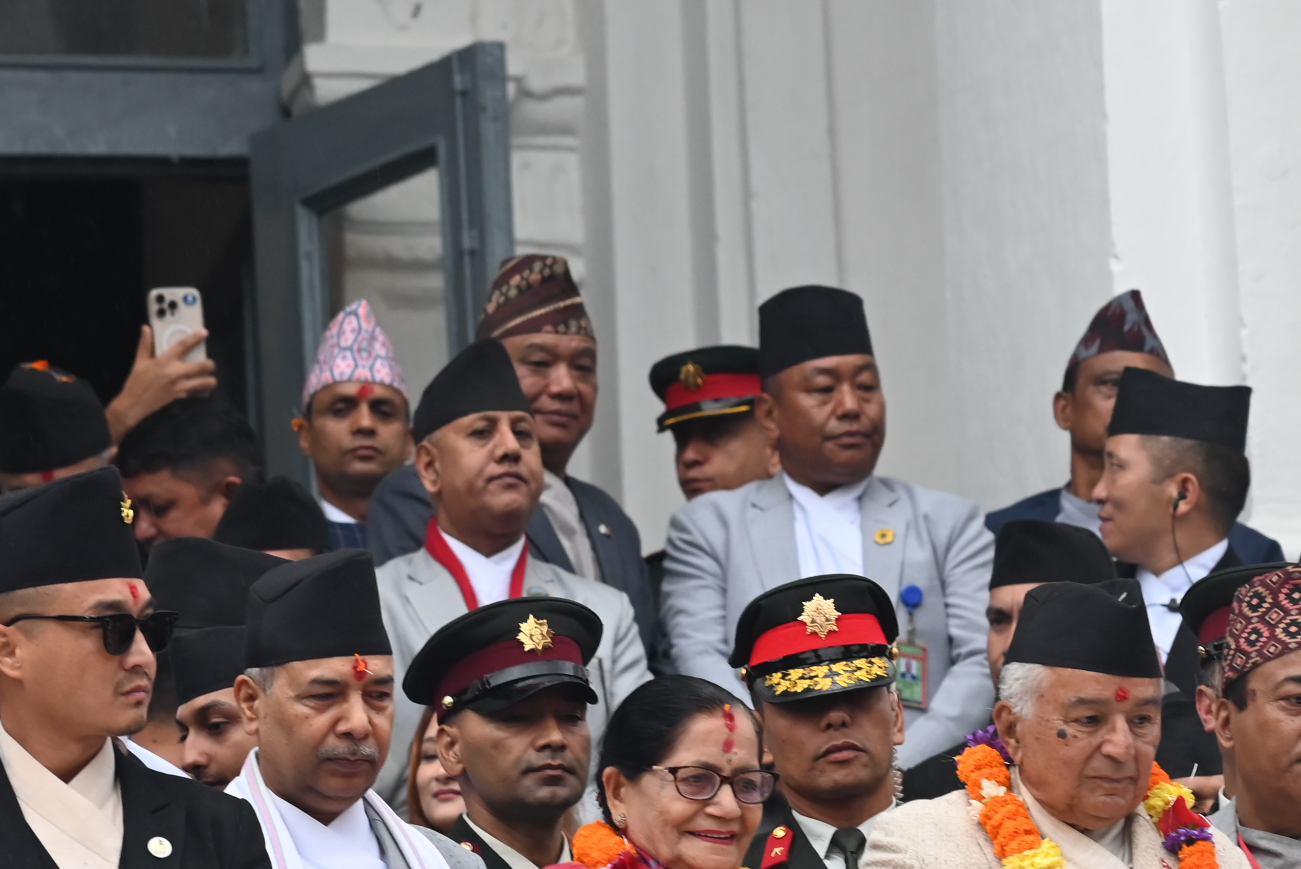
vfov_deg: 4.8
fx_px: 10267
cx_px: 639
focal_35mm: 284
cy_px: 610
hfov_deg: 7.3
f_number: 4
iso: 1000
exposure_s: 1/320
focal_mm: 120
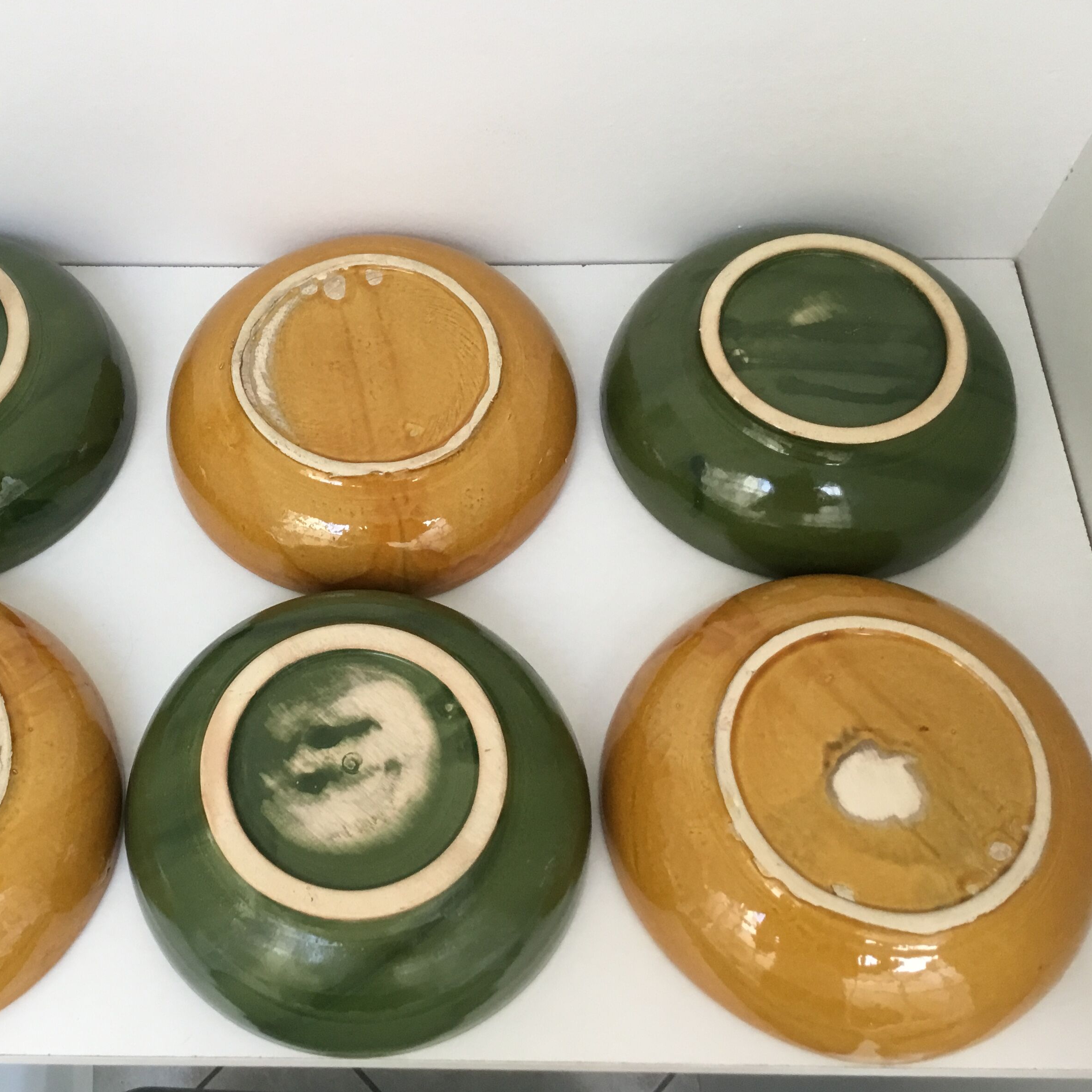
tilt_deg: -61.3
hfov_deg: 43.2
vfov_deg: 43.9
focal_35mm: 38
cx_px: 362
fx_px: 1356
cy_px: 533
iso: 100
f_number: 2.4
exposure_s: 1/33
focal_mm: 3.3
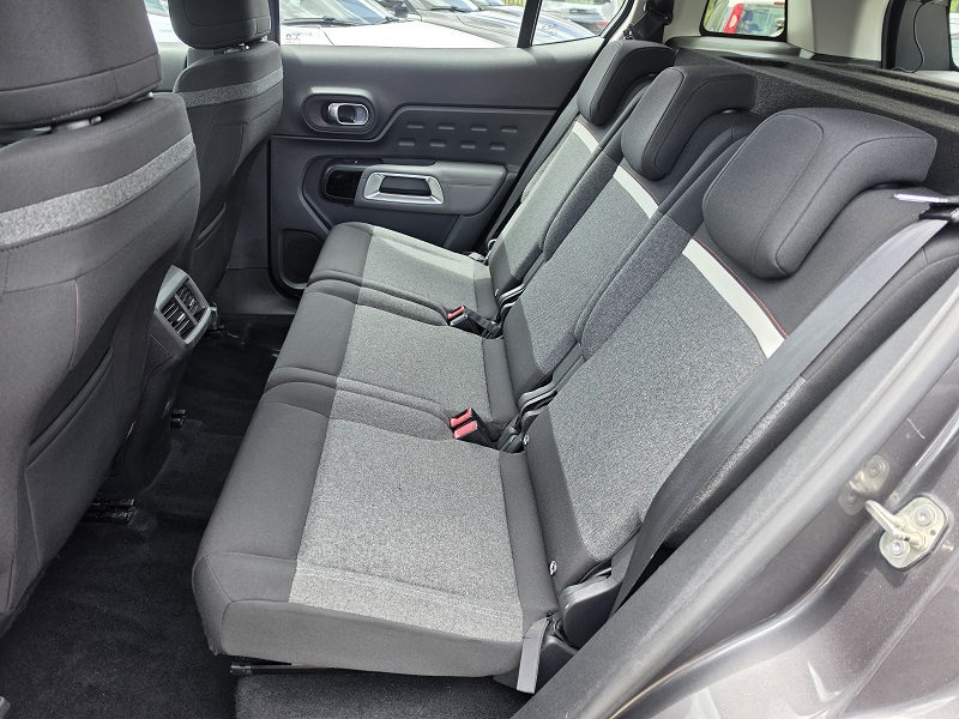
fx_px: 637
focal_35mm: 23
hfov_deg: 73.9
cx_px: 480
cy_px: 360
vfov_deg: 58.9
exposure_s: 1/180
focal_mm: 6.5
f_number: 1.4
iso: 20
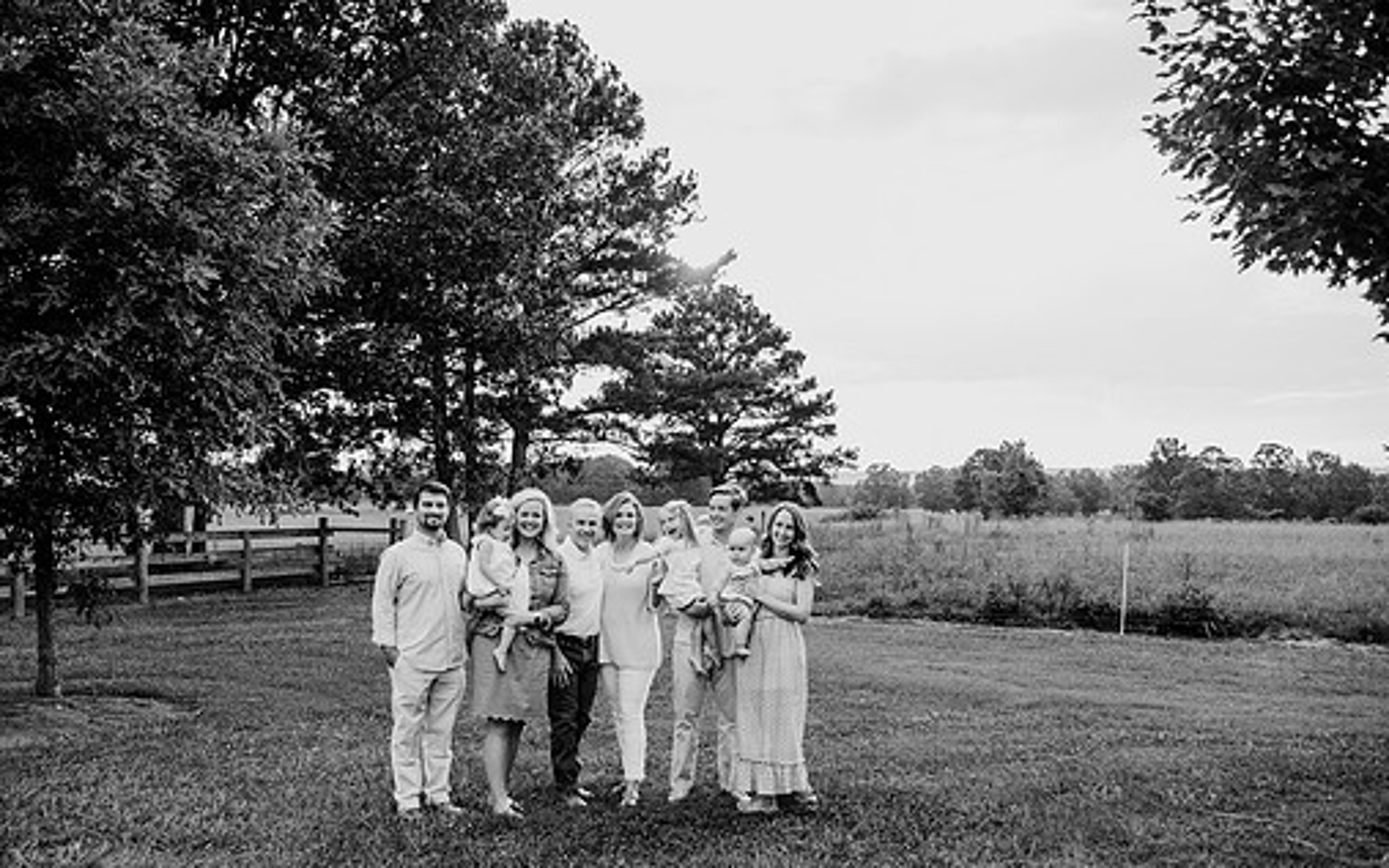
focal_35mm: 28
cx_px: 647
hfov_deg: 66.4
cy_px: 519
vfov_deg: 44.3
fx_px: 1060
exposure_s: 1/400
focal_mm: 24
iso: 320
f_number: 4
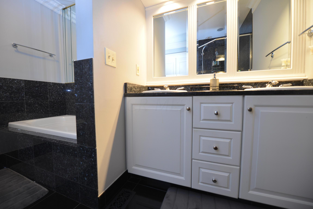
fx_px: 122
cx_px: 156
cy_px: 104
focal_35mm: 14
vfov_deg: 81.3
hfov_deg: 104.2
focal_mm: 14
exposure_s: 1/15
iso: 250
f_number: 2.8
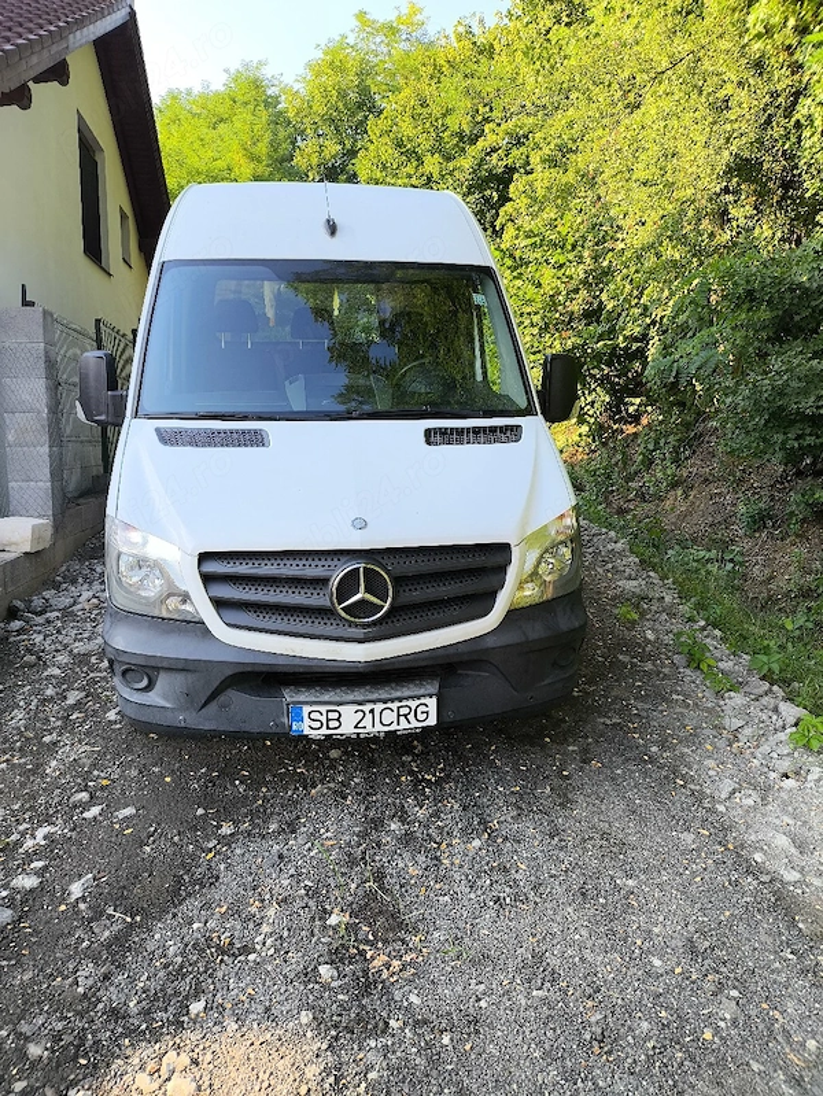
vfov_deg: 69.4
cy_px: 548
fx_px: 792
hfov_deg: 54.9
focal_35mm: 25
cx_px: 412
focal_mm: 4.71
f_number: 1.7
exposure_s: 1/238
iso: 50
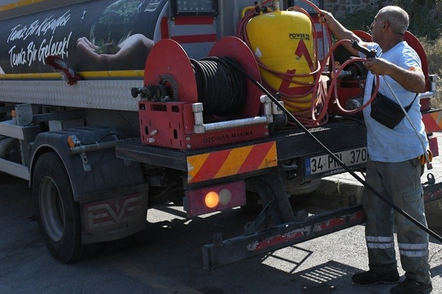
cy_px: 114
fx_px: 687
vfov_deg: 24.1
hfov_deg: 35.0
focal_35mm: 56
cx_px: 324
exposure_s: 1/4000
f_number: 8
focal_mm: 22
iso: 2000
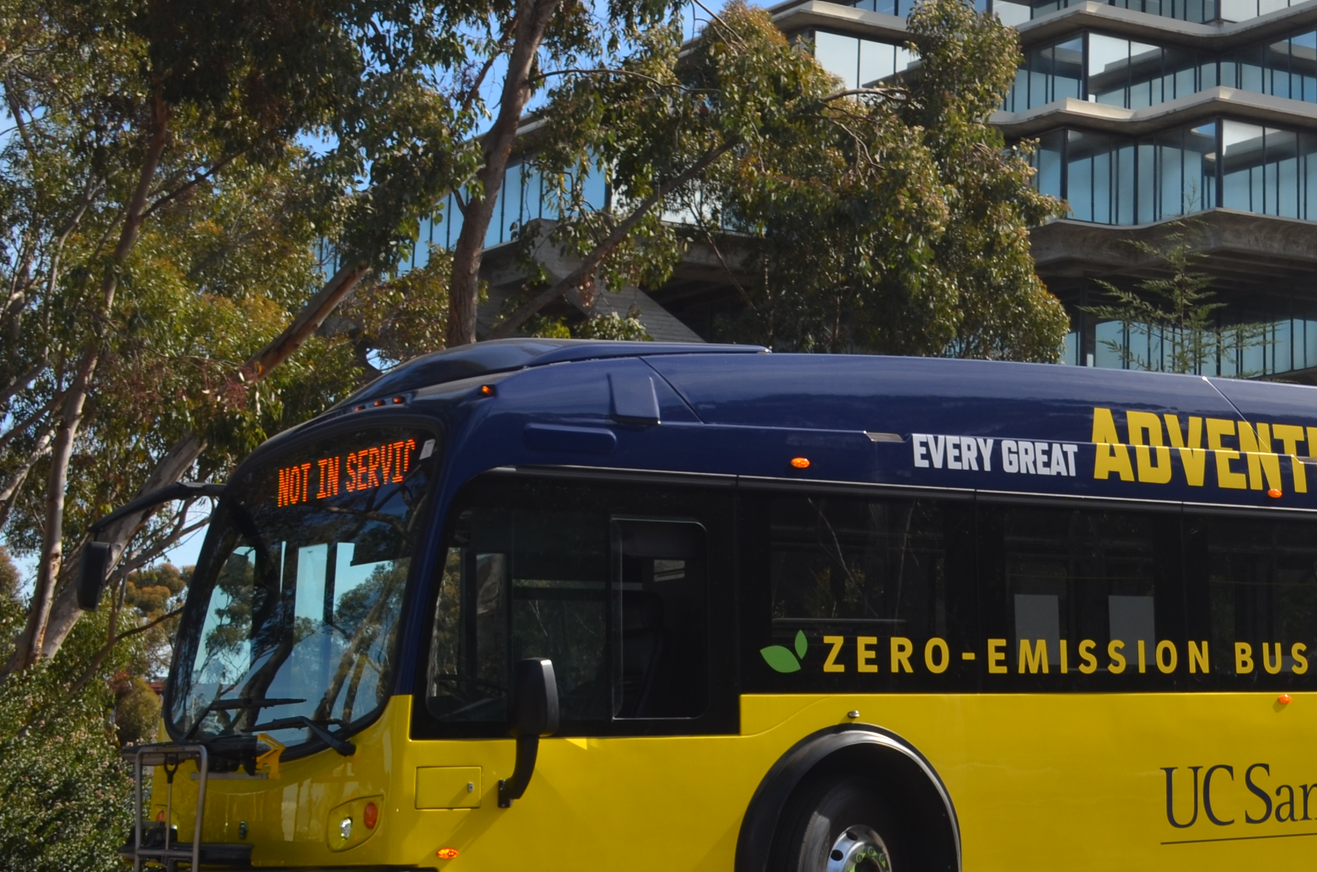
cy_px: 179
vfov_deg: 17.3
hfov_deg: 24.6
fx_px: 2847
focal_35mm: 78
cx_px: 1377
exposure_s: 1/200
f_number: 9
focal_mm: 24
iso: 100
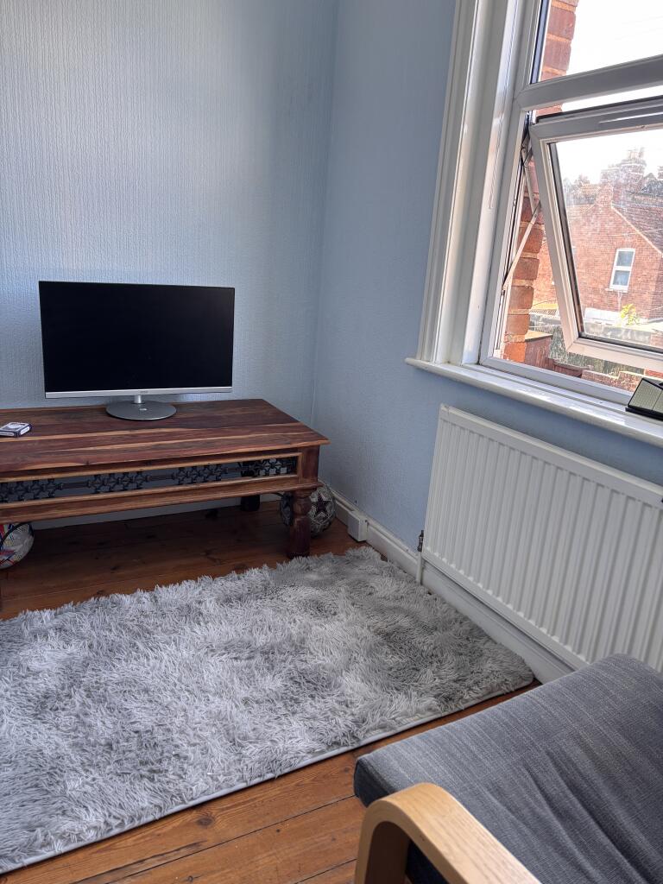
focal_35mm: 26
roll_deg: -4.5
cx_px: 332
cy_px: 442
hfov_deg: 53.1
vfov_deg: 67.3
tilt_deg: -16.7
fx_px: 664
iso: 125
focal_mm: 5.96
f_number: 1.6
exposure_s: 1/121
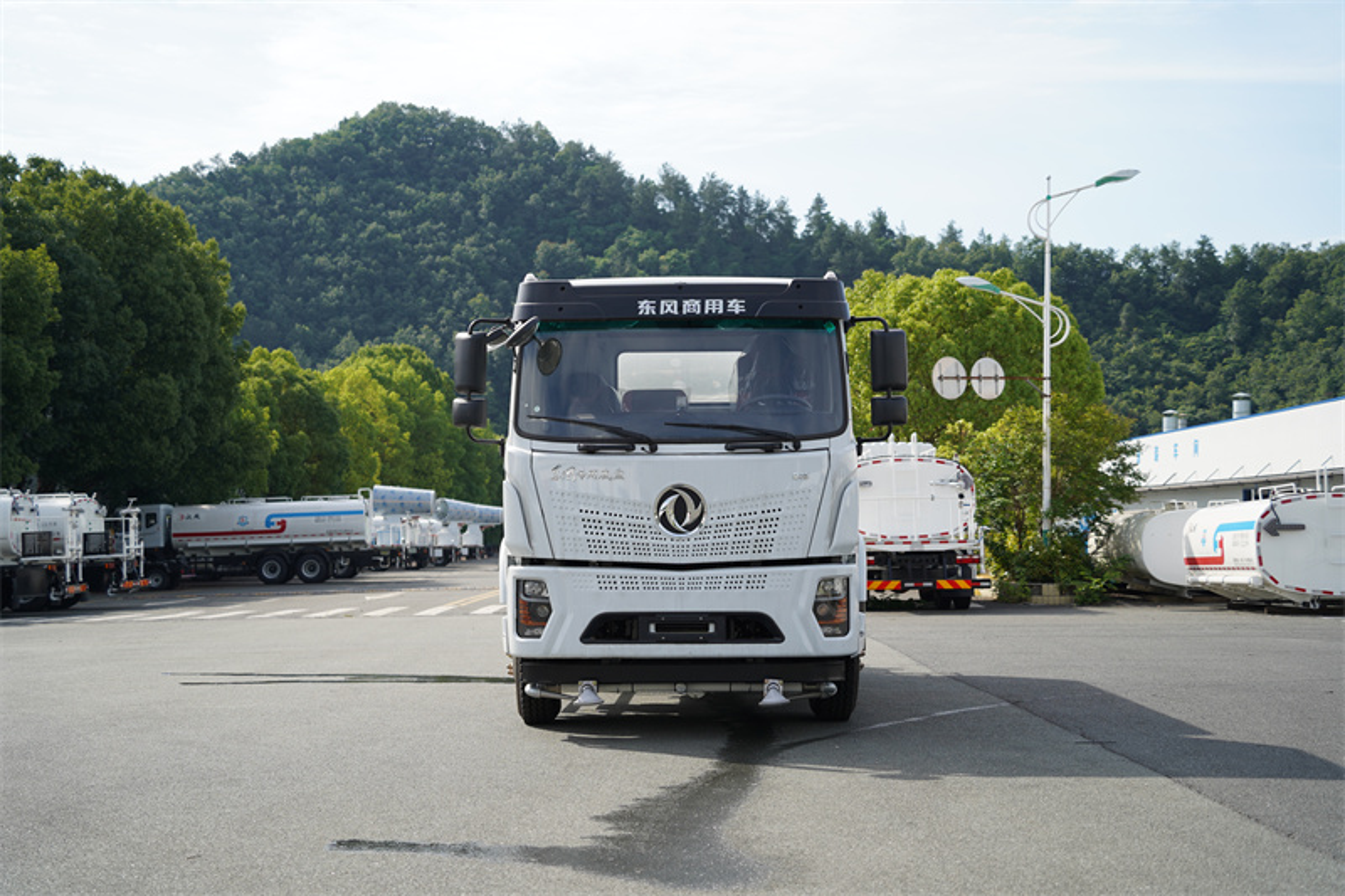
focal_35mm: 47
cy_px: 448
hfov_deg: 41.9
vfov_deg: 28.6
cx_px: 672
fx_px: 1755
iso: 100
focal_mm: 47
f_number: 3.5
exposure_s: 1/800
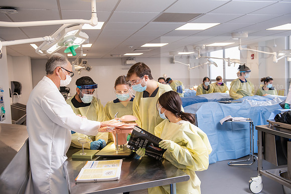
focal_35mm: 35
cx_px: 146
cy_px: 97
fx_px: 283
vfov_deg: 37.9
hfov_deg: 54.4
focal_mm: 35
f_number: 4
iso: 500
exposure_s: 1/160
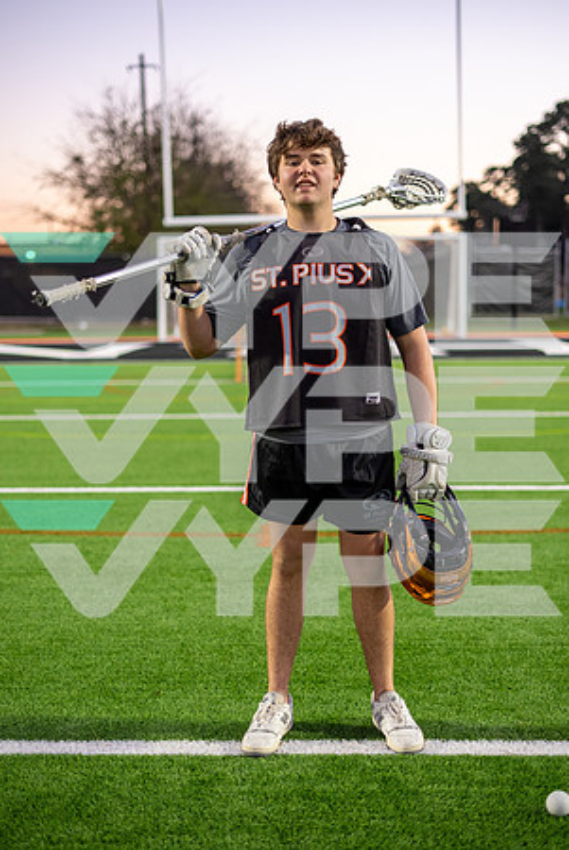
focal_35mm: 50
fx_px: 1183
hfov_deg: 27.1
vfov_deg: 39.6
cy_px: 425
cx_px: 284
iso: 800
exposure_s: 1/400
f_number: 1.8
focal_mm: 50
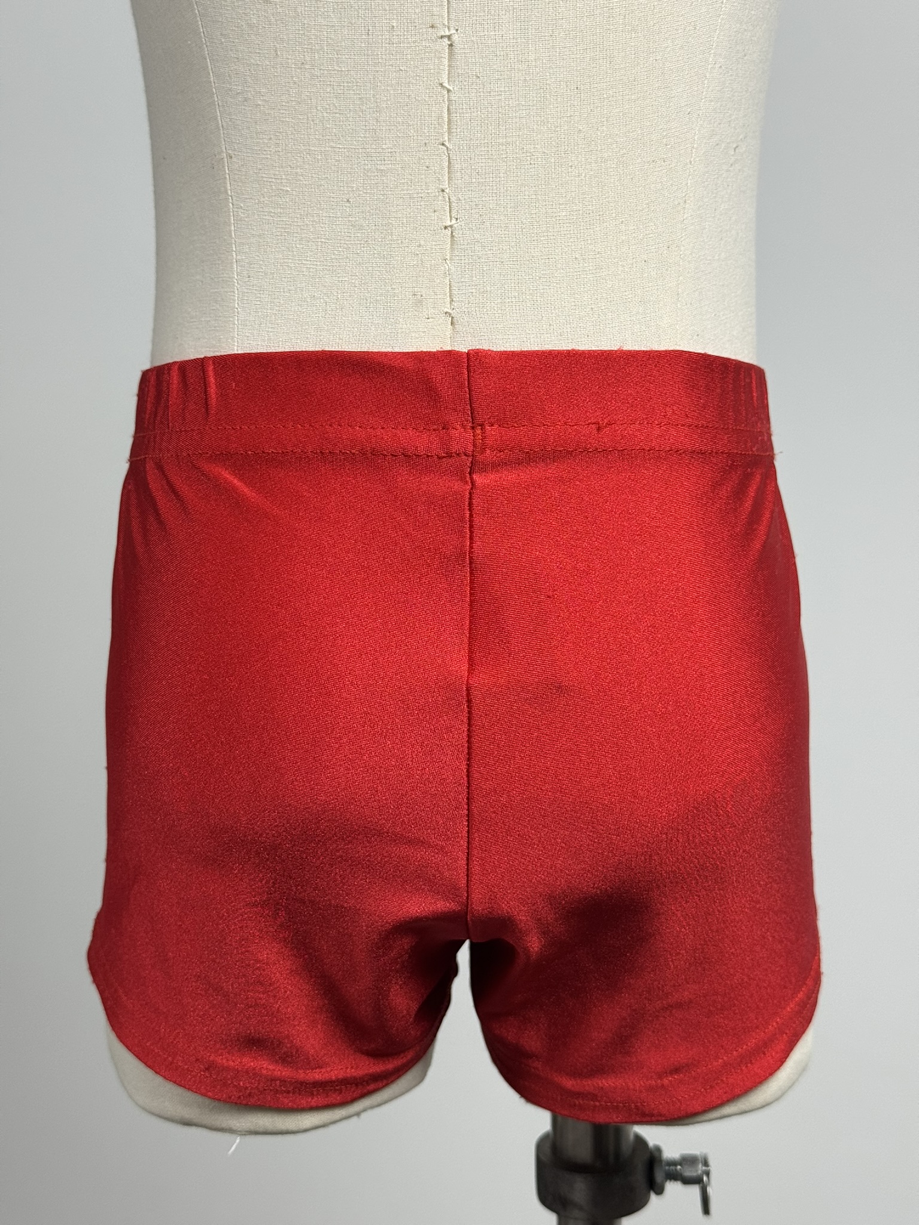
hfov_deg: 30.3
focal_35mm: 48
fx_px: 1699
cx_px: 460
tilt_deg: -6.1
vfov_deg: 39.7
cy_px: 612
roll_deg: +0.0
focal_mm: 6.76
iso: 80
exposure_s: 1/100
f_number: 1.78
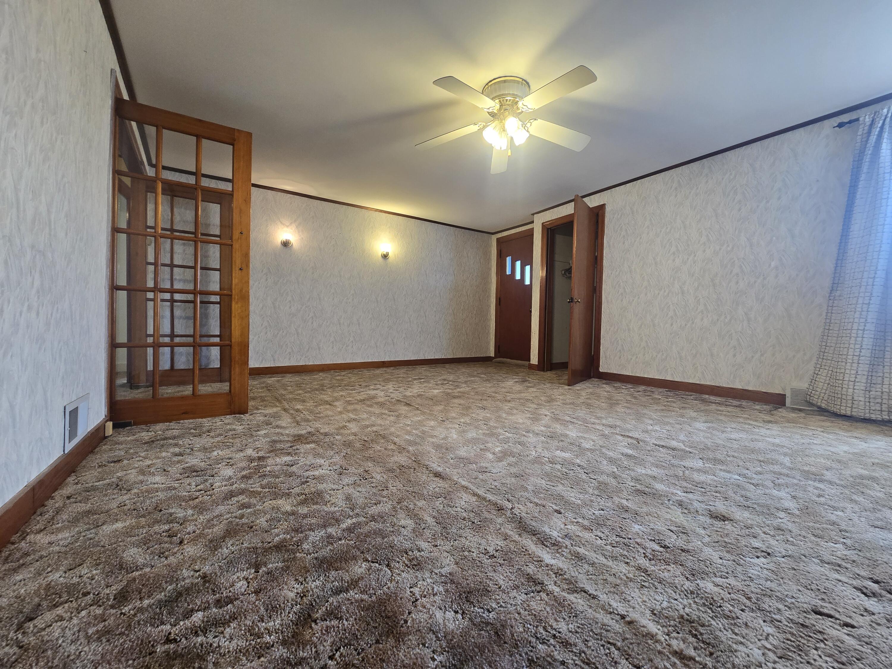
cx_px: 446
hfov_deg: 106.2
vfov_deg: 89.9
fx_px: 335
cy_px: 334
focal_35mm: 13
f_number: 2.2
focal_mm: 2.2
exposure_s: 1/60
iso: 160
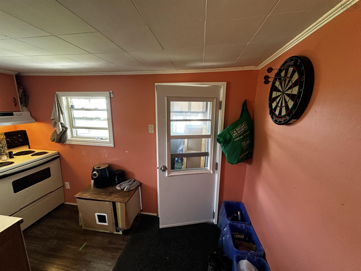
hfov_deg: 102.1
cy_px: 136
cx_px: 180
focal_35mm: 14
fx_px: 146
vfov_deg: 85.7
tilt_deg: -10.5
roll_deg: -0.8
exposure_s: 1/60
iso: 250
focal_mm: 2.22
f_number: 2.2
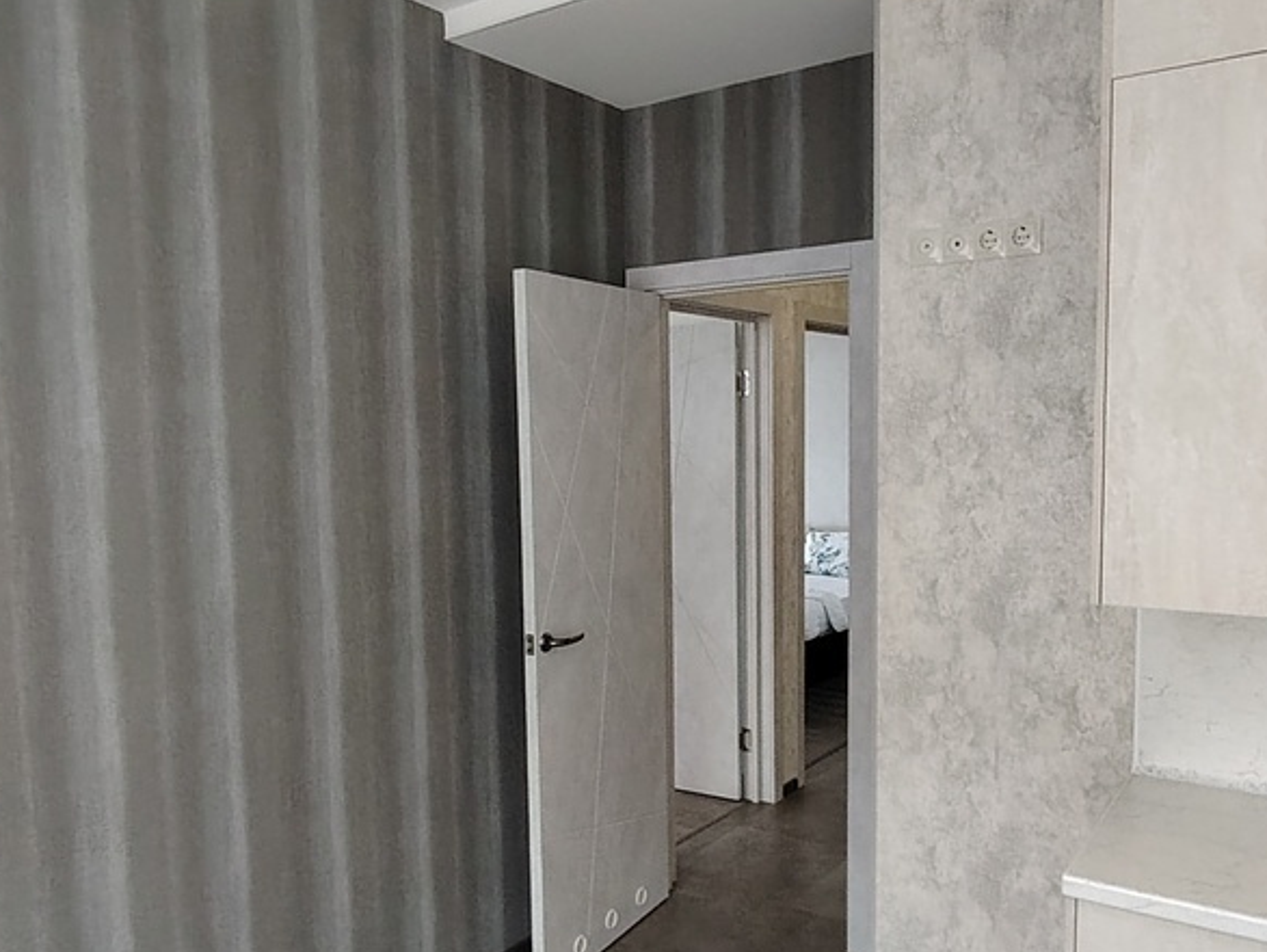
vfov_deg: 48.3
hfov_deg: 61.6
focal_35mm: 29
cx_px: 668
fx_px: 1062
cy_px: 493
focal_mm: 1.42
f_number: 2.2
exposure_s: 1/100
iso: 160
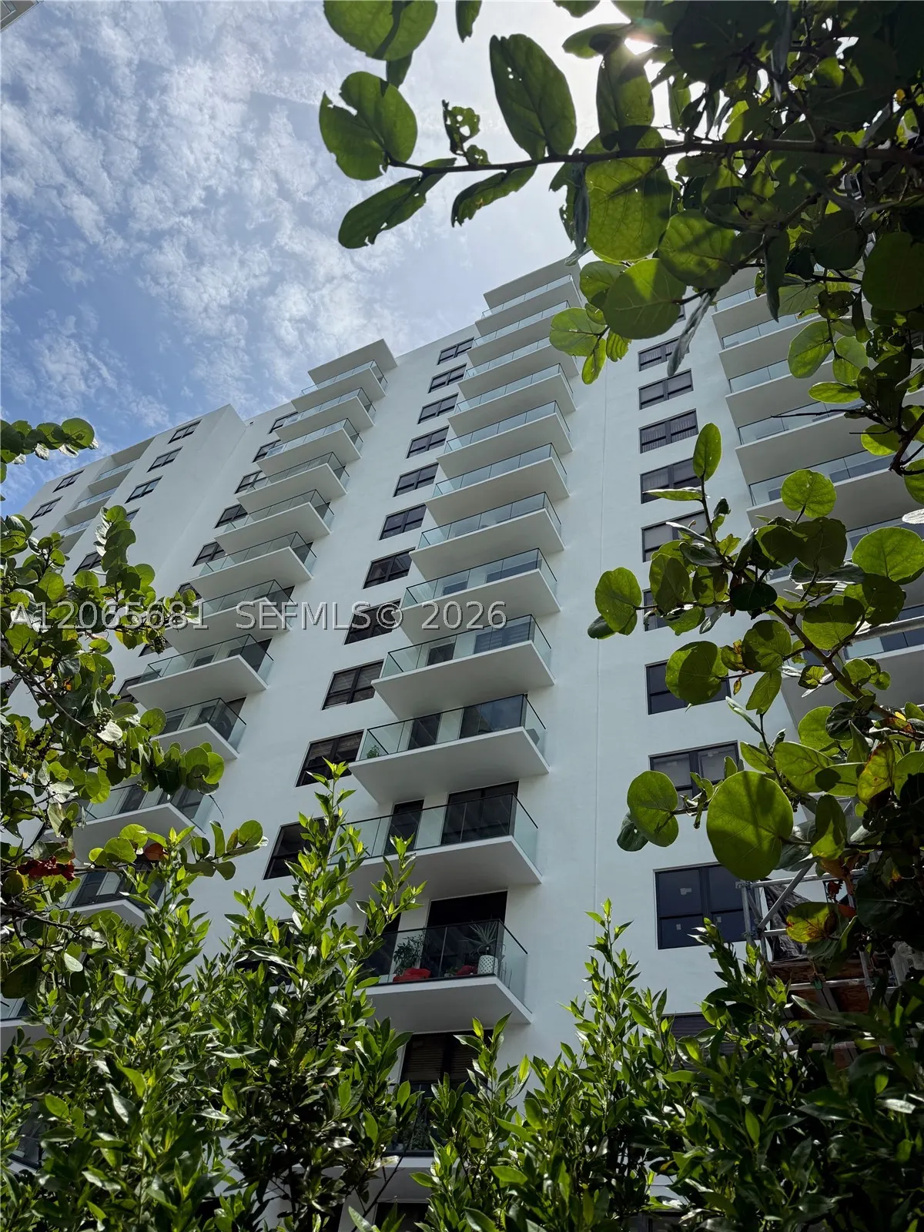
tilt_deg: +48.1
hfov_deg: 56.8
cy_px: 616
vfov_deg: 71.6
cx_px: 462
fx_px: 854
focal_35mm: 24
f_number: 1.78
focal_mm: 6.76
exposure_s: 1/6711
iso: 100
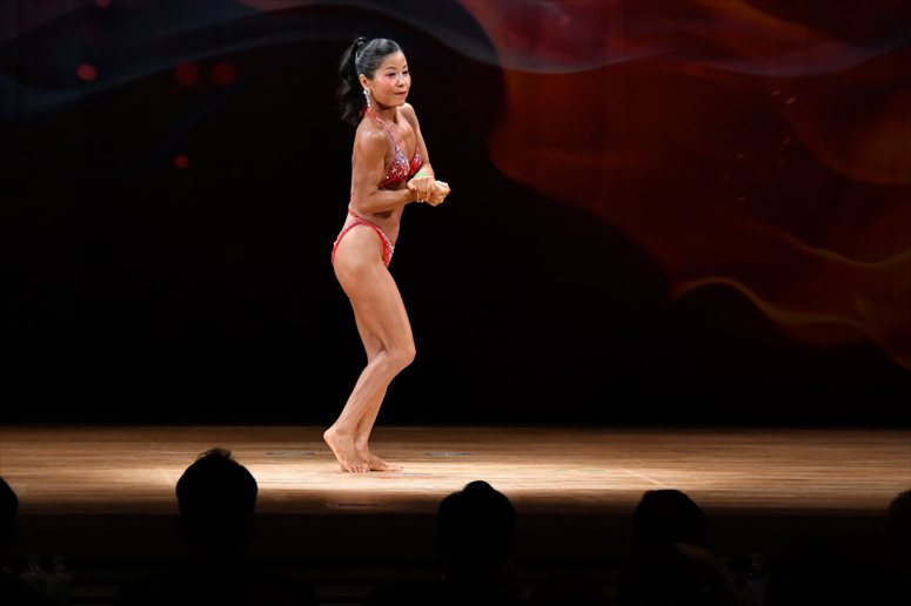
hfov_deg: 9.2
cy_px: 303
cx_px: 456
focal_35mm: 225
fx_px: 5691
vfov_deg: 6.1
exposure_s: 1/400
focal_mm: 150
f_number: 5.6
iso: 3200
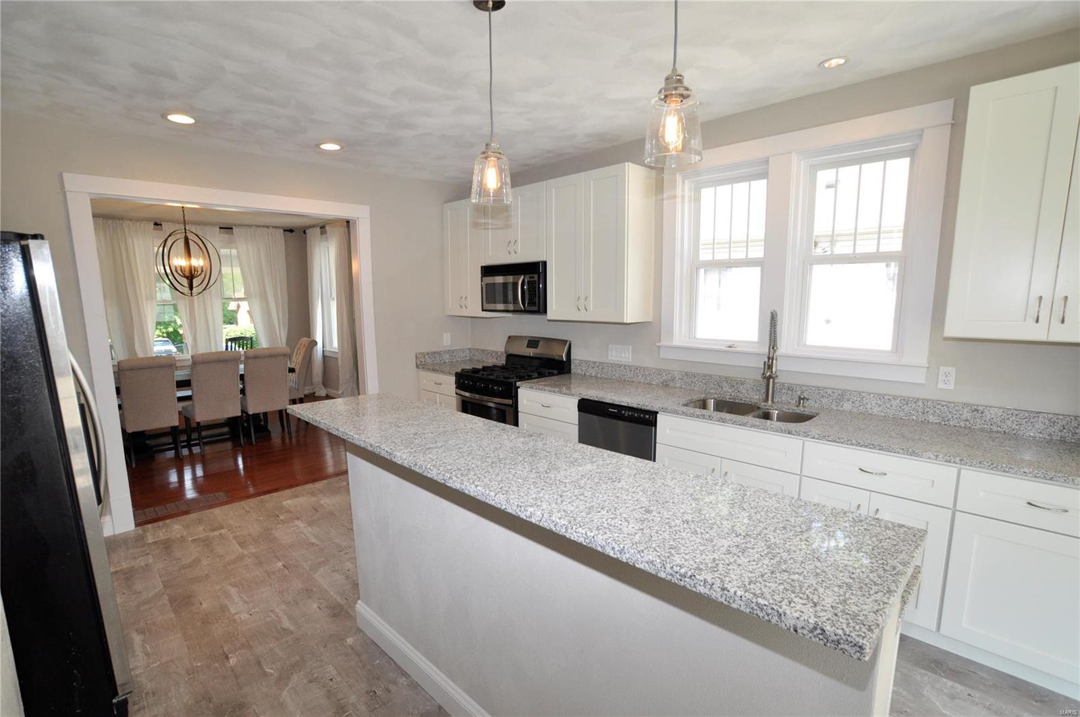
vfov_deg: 71.9
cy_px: 358
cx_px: 540
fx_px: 494
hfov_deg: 95.1
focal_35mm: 16
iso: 400
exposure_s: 1/125
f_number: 5.6
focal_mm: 11
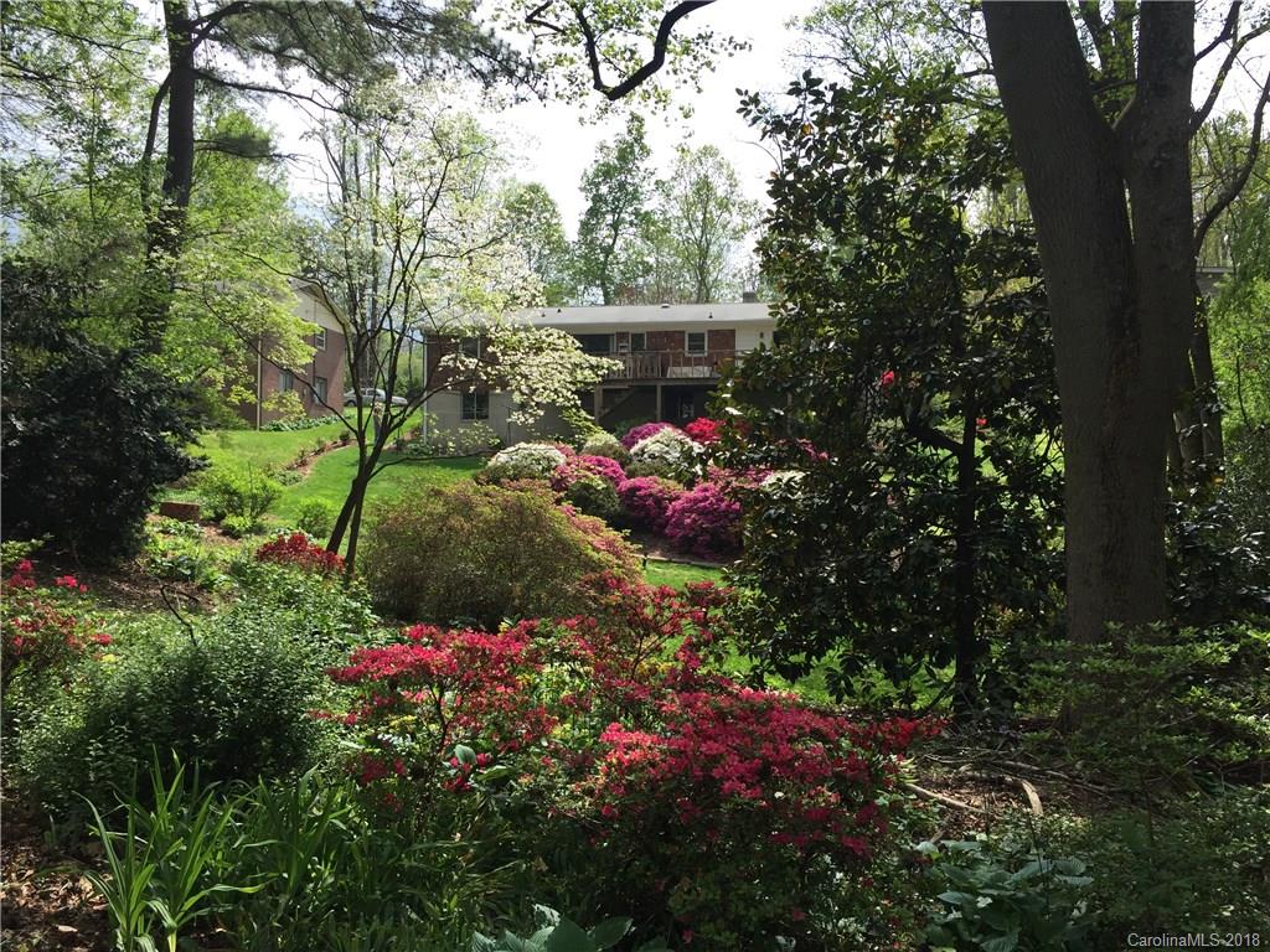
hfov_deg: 61.7
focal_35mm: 29
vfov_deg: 48.2
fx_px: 1064
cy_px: 476
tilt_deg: +0.7
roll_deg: -0.7
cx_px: 635
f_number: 2.2
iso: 32
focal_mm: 4.15
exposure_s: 1/1276
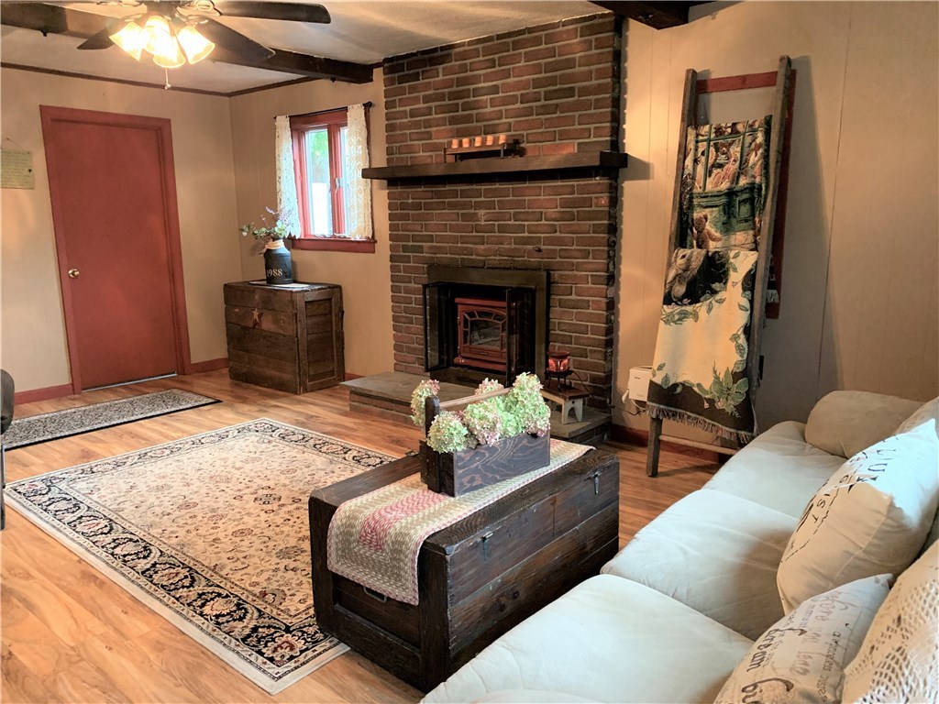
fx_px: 705
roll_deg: +0.9
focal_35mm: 26
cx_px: 470
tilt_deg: -10.6
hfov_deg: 67.3
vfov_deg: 53.1
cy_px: 352
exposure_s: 1/30
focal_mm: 4.25
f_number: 1.8
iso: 640
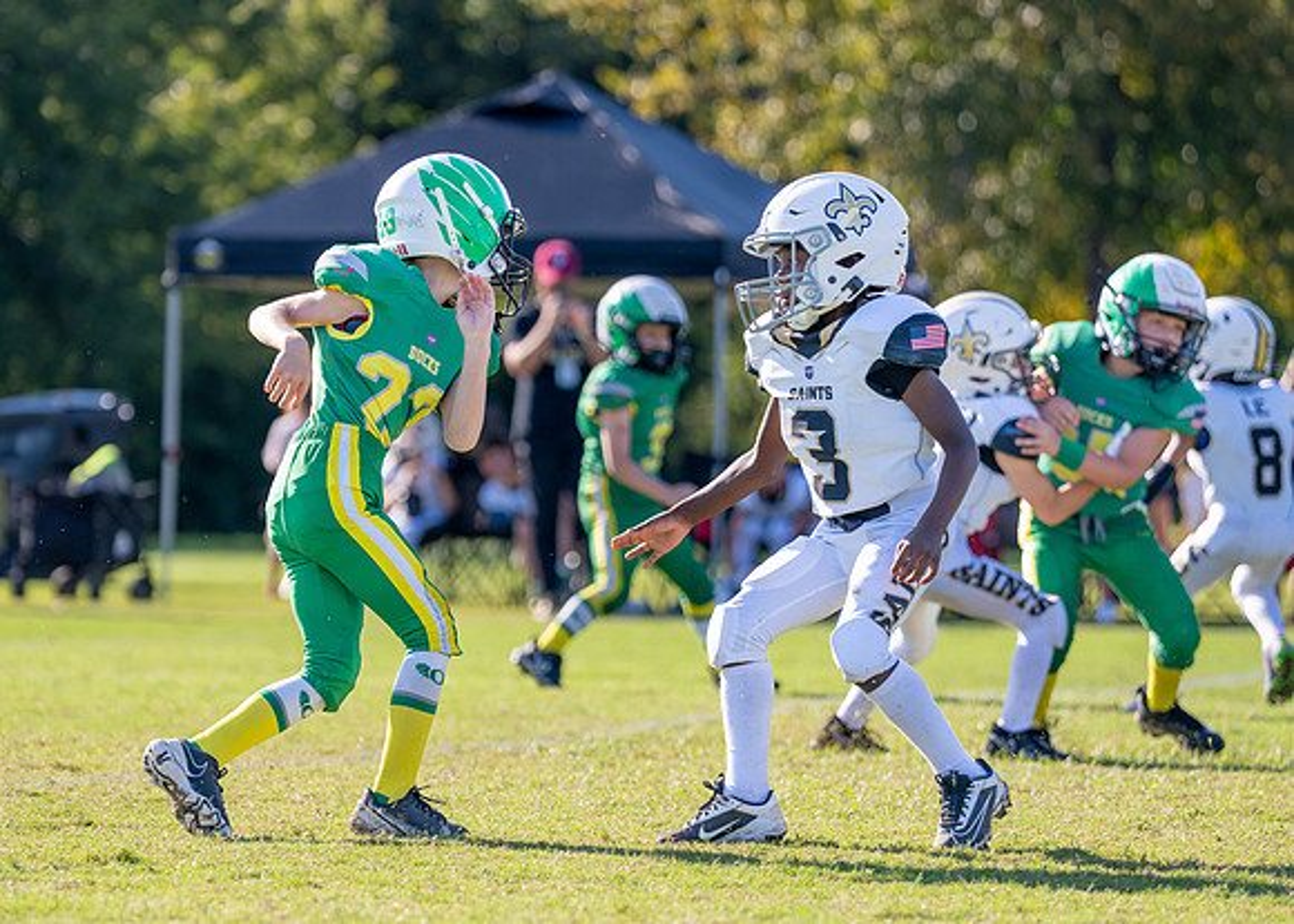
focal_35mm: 197
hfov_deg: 10.2
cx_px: 505
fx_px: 7228
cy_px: 509
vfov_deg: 7.3
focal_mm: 143
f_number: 2.8
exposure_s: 1/2000
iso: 250
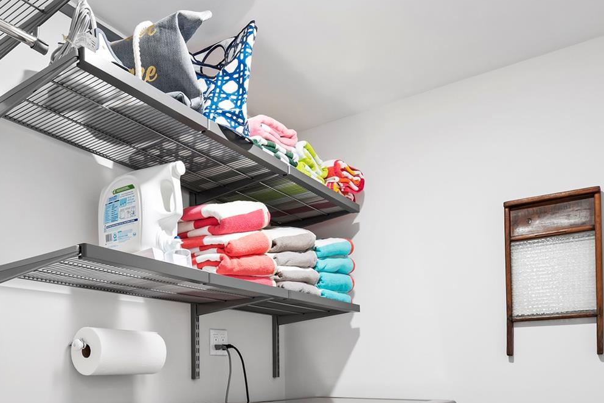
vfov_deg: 37.1
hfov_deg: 56.6
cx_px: 229
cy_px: 373
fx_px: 554
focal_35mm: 33
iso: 400
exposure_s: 1/2
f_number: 8
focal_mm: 16
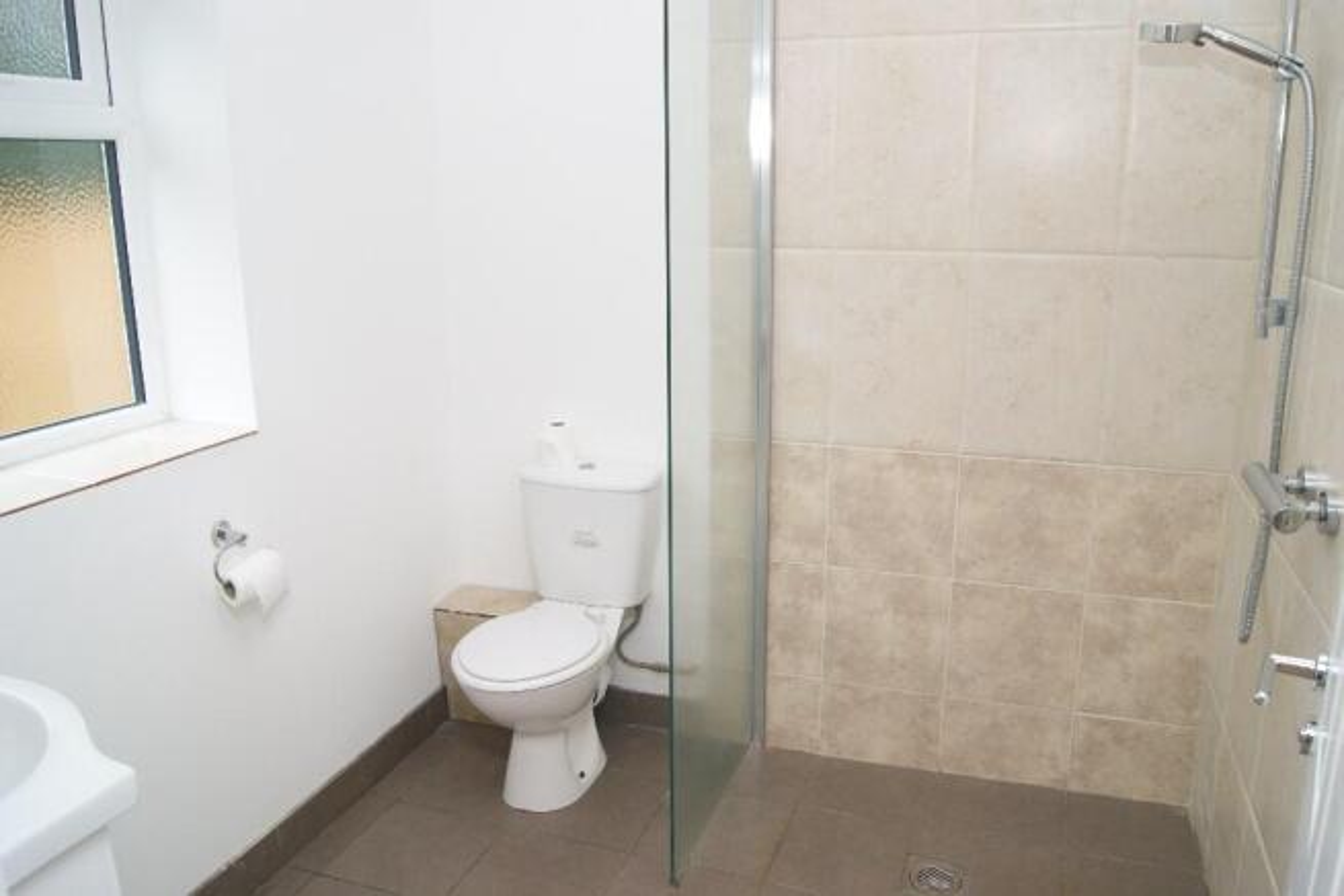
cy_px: 448
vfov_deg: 48.0
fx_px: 1008
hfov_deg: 67.4
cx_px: 672
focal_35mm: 27
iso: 400
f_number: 5.6
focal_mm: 18
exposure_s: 1/60
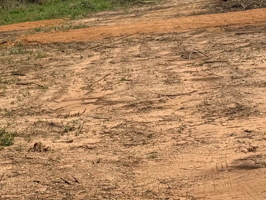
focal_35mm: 143
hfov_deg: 13.7
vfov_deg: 10.1
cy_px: -72
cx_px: 19
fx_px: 1099
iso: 64
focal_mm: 6.76
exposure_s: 1/7092
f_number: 1.78
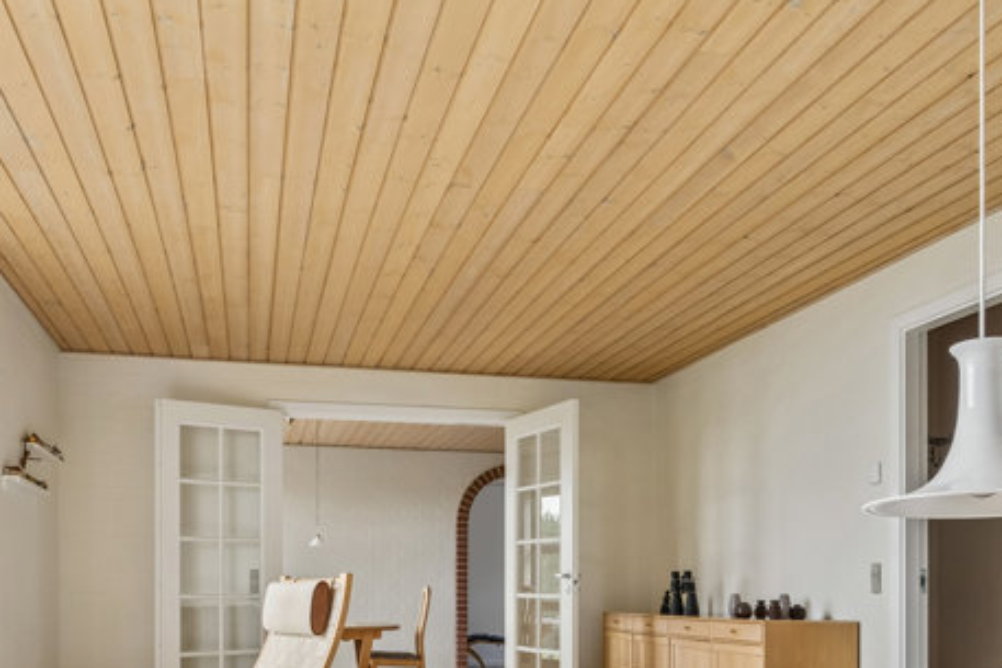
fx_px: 804
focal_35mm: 29
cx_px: 439
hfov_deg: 63.6
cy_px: 579
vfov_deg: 42.1
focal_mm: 11
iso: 200
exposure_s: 1/200
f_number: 8
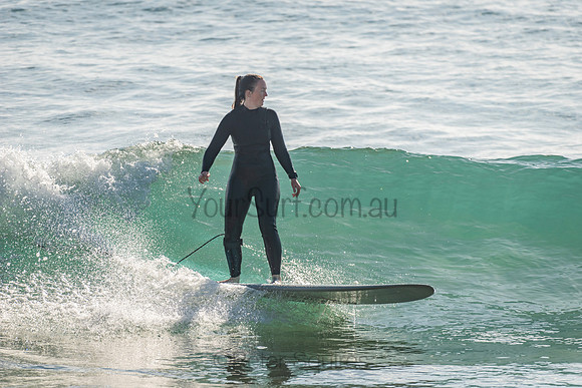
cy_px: 194
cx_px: 291
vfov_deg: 2.8
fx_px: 8085
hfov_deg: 4.1
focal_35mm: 500
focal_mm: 500
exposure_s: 1/2000
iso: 110
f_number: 5.6
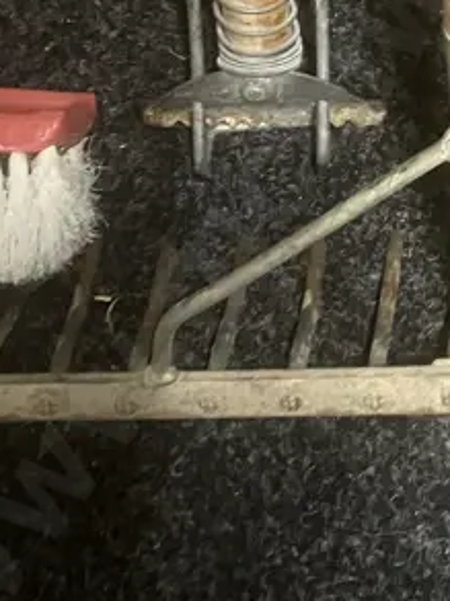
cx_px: 571
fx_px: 1702
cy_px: -211
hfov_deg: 14.5
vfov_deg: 18.5
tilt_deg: -49.5
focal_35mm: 98
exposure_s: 1/25
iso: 400
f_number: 1.8
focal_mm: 3.99
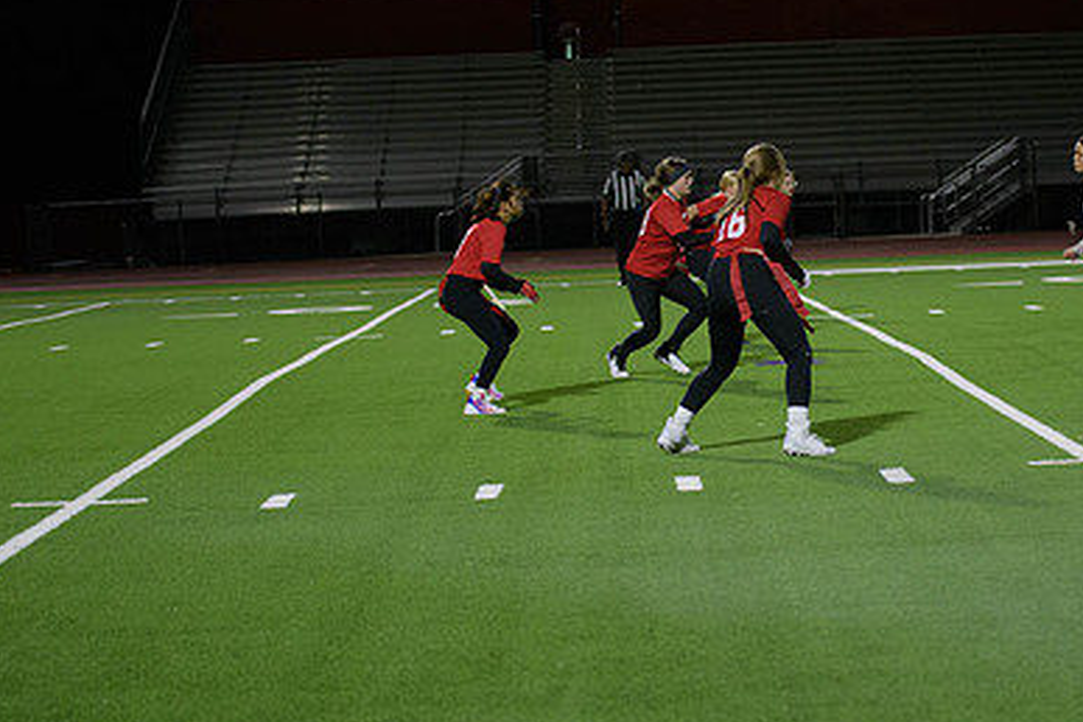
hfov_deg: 18.9
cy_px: 320
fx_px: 3249
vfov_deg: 12.7
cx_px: 711
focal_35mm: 108
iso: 2000
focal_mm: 72
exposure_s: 1/640
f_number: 2.8
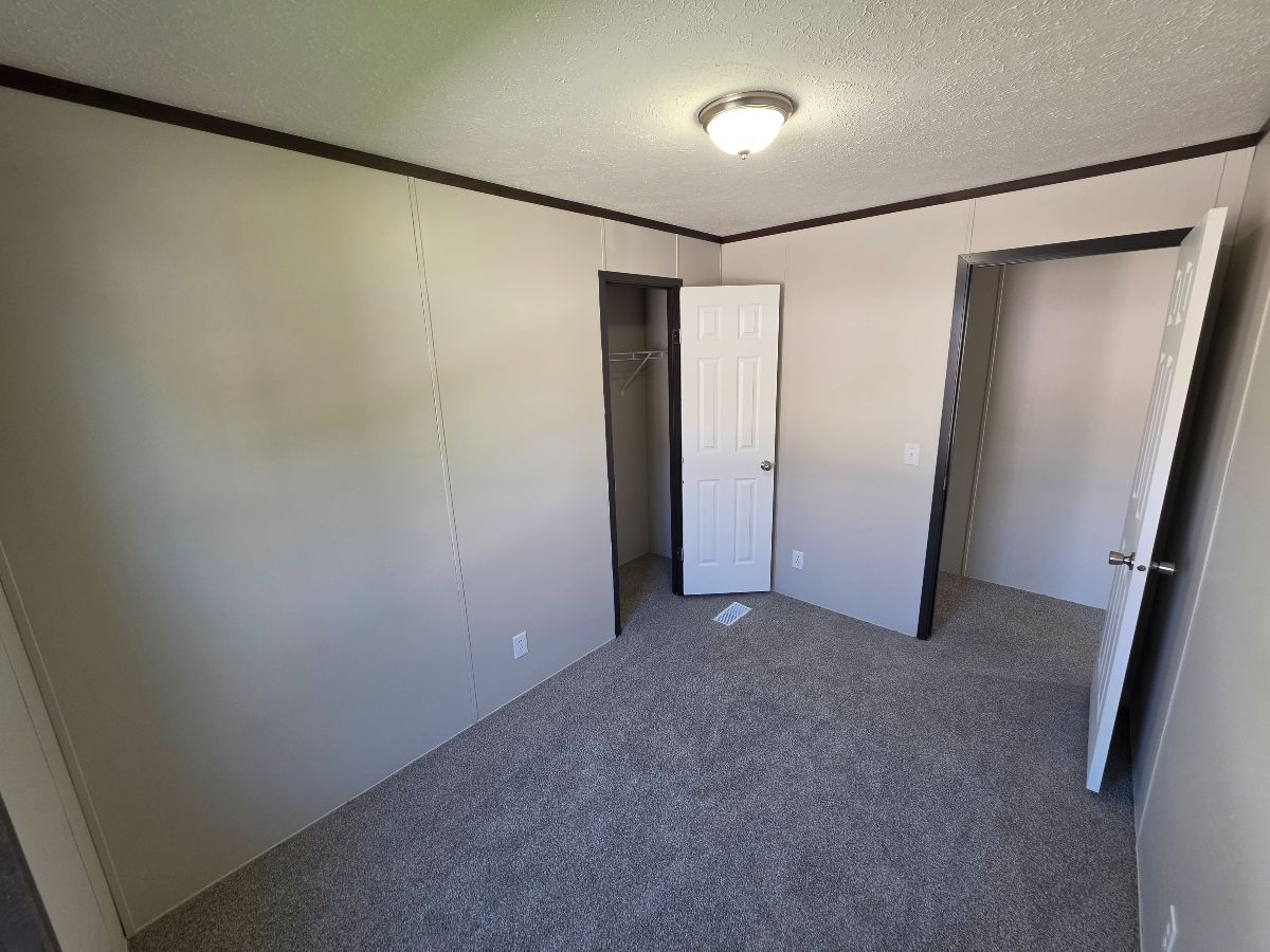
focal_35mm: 13
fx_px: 477
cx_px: 635
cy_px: 476
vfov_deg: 89.9
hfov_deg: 106.2
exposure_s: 1/120
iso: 160
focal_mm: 2.2
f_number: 1.9
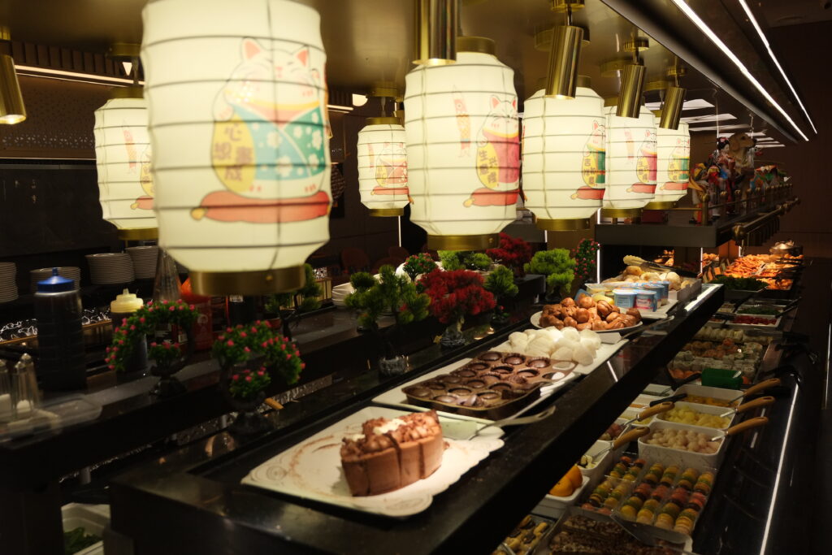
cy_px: 278
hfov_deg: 61.9
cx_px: 416
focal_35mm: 30
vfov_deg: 43.6
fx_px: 693
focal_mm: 20.1
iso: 800
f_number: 5
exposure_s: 1/420
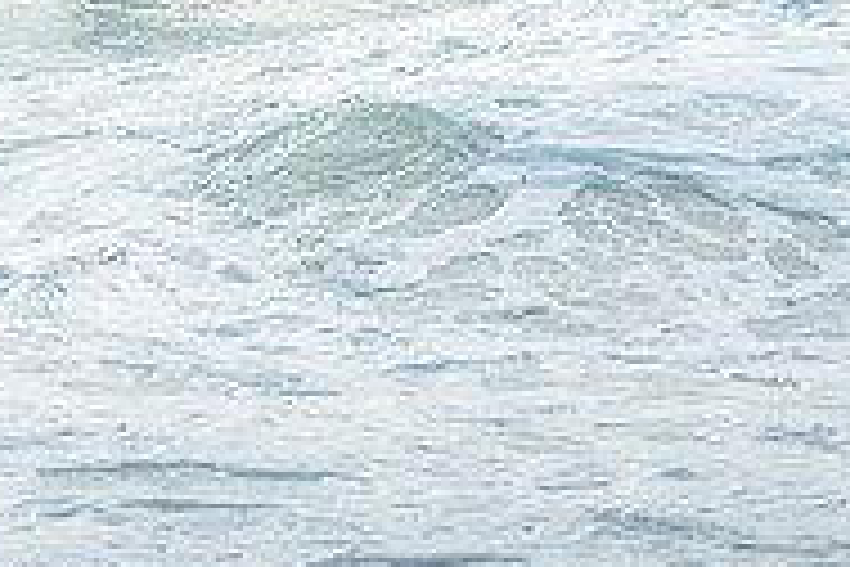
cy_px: -197
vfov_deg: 0.9
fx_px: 35461
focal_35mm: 1502
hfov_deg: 1.4
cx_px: 45
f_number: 16
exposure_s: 1/1600
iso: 800
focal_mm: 400
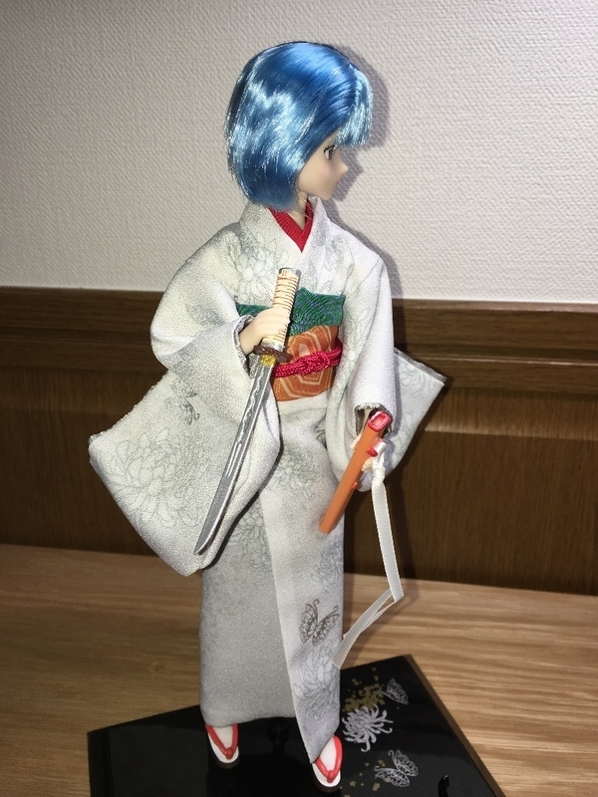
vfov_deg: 61.7
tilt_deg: -20.5
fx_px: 668
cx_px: 299
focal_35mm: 29
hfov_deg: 48.2
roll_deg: +0.2
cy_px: 398
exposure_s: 1/65
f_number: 2.2
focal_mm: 4.15
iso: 25
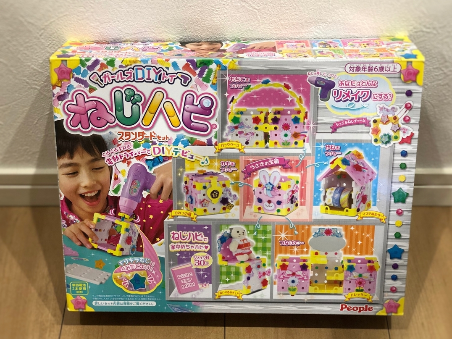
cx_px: 228
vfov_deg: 25.2
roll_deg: +0.0
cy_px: 178
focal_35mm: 58
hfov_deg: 33.2
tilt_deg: -44.6
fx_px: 757
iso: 160
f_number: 2.4
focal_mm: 6
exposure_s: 1/24
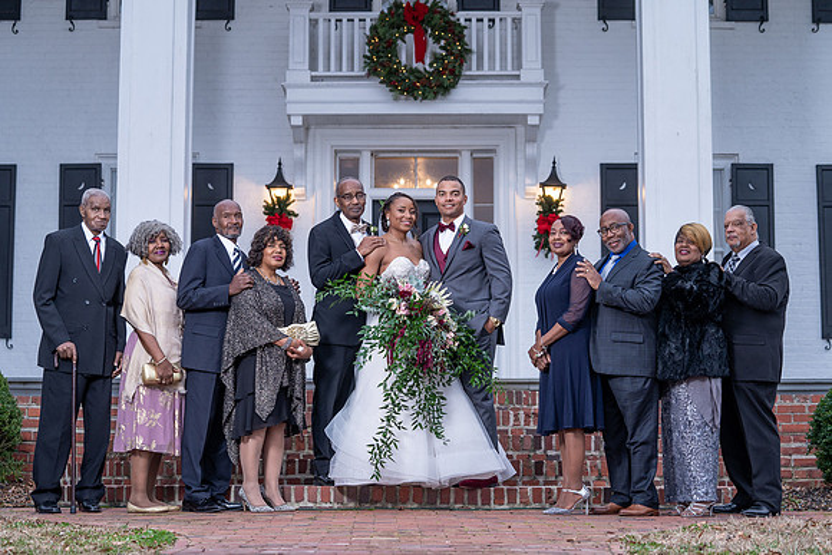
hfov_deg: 23.8
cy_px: 293
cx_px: 430
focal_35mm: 85
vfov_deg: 16.0
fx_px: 1976
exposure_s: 1/200
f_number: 4
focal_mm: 78
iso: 640
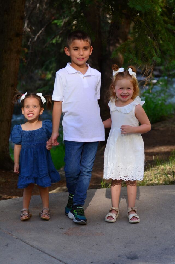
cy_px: 132
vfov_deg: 27.0
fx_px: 549
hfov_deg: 18.1
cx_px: 88
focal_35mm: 75
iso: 100
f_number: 2.8
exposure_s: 1/320
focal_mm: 50
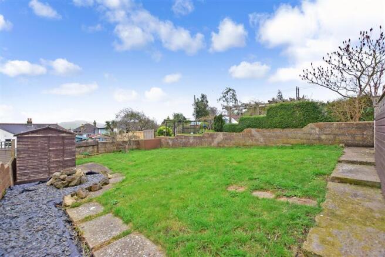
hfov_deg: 100.4
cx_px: 192
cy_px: 128
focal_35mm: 15
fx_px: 160
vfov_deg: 77.3
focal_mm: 10
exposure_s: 1/125
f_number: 5.6
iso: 400
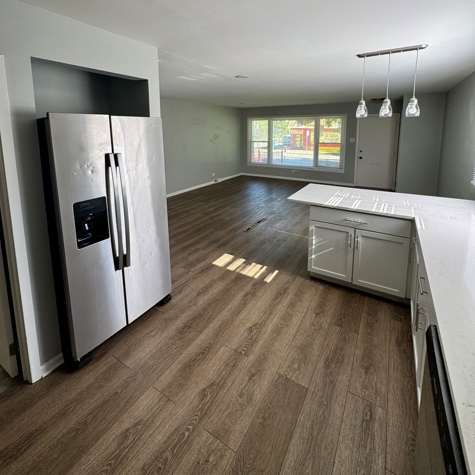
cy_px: 166
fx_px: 264
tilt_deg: -7.4
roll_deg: +0.2
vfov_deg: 81.6
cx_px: 232
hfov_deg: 84.0
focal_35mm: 17
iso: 64
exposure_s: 1/99
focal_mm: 2.22
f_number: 2.2
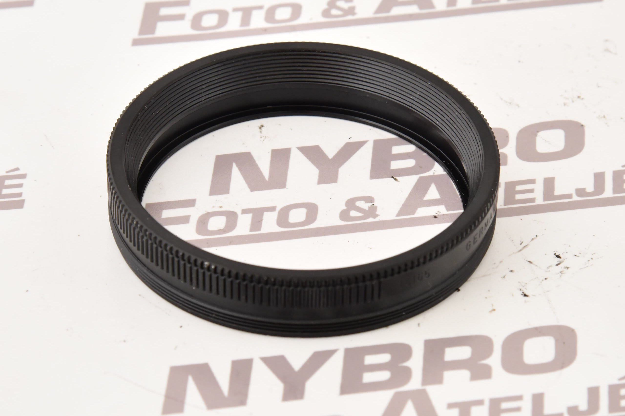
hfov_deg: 17.1
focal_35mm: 120
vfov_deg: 11.4
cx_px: 312
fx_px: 2082
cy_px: 208
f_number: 13
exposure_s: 1/160
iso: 1600
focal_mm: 120
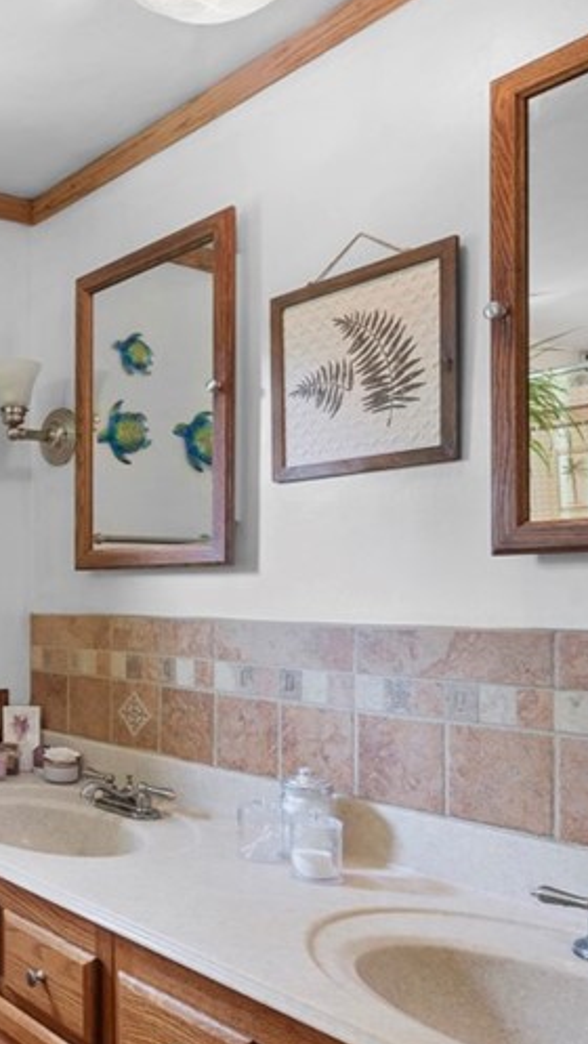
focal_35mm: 32
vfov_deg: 60.9
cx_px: -121
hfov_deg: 30.9
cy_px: 578
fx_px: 886
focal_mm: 14
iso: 400
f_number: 8
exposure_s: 1.3
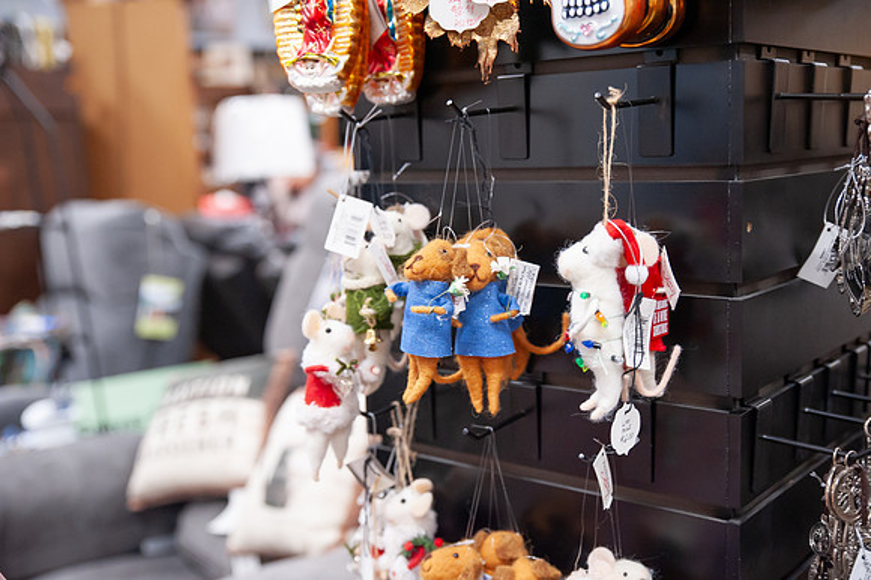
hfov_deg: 42.8
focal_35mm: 46
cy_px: 290
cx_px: 436
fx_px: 1112
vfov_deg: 29.2
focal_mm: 46
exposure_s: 1/125
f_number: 3.5
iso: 1600
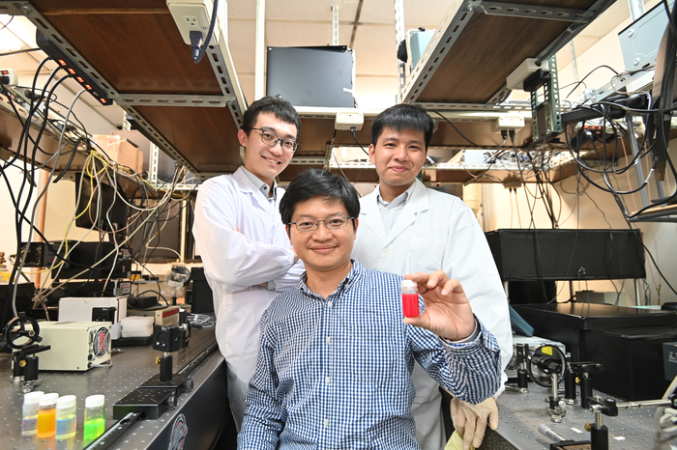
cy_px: 225
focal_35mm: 16
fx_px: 301
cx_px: 338
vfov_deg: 73.7
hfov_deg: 96.8
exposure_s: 1/25
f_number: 4
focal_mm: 16
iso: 800
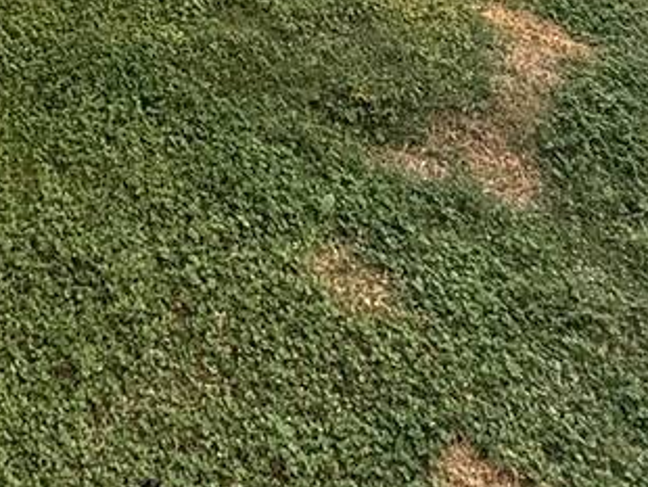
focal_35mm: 65
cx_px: 138
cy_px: -566
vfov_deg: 15.9
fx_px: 1218
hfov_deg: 29.2
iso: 125
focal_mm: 2.22
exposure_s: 1/99
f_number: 2.2
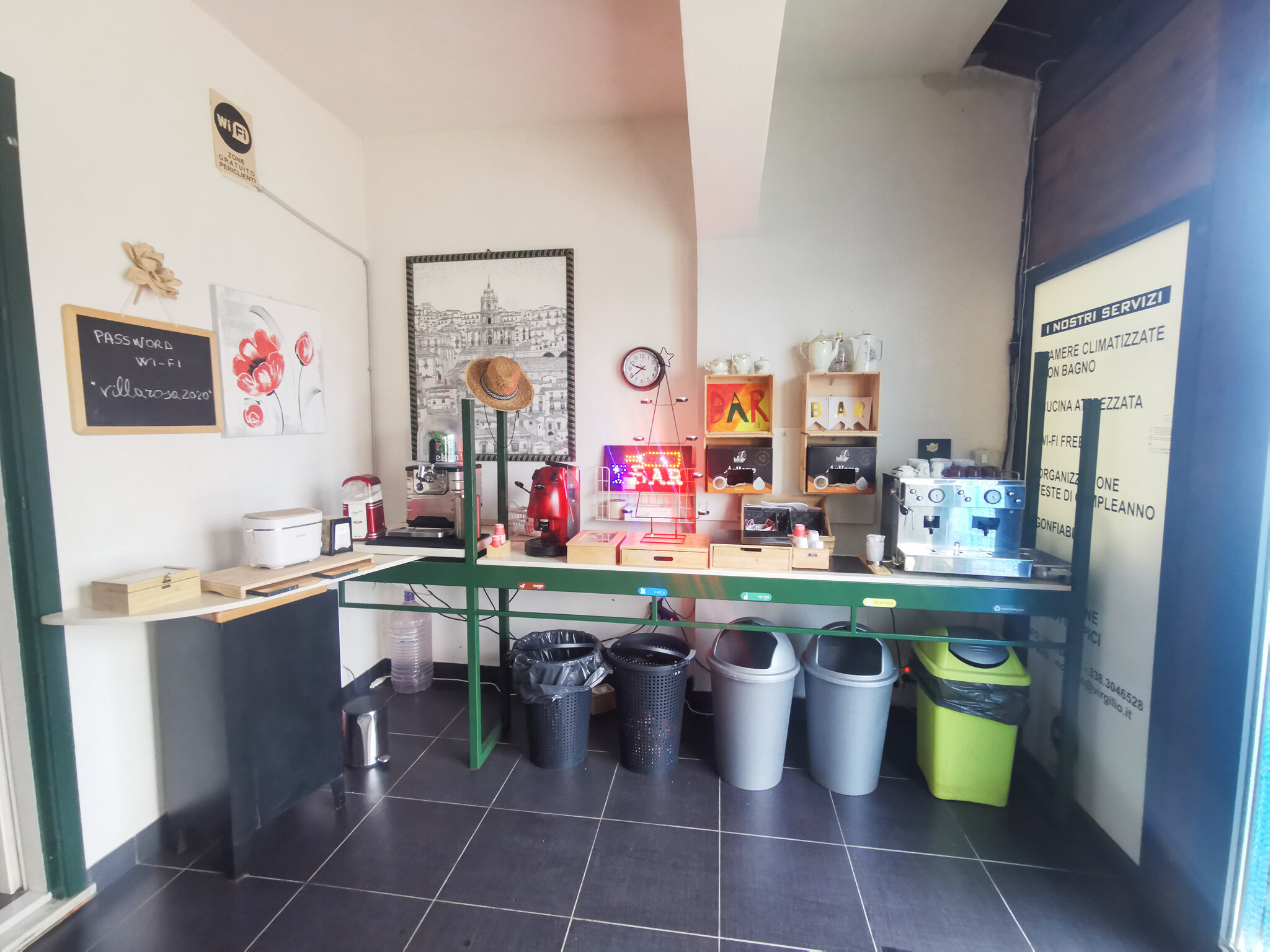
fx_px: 587
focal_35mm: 16
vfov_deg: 78.1
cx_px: 635
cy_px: 476
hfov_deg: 94.5
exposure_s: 1/24
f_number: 2.2
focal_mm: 2.35
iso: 400
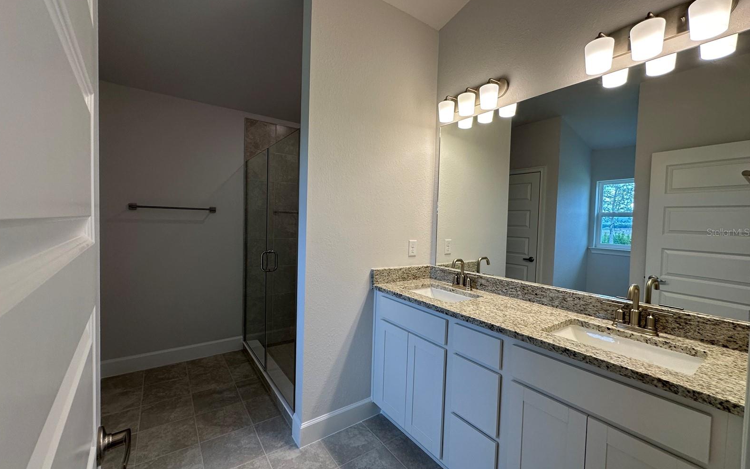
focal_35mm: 15
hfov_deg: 101.5
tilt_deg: -2.0
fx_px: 307
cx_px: 372
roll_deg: -2.0
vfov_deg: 74.8
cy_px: 232
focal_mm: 2.22
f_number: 2.2
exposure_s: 1/120
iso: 64
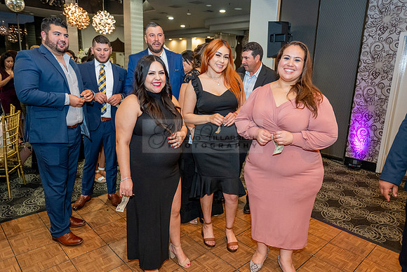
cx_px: 204
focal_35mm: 26
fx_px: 294
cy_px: 136
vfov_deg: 49.6
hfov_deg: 69.4
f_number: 2.8
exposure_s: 1/200
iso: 2500
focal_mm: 26
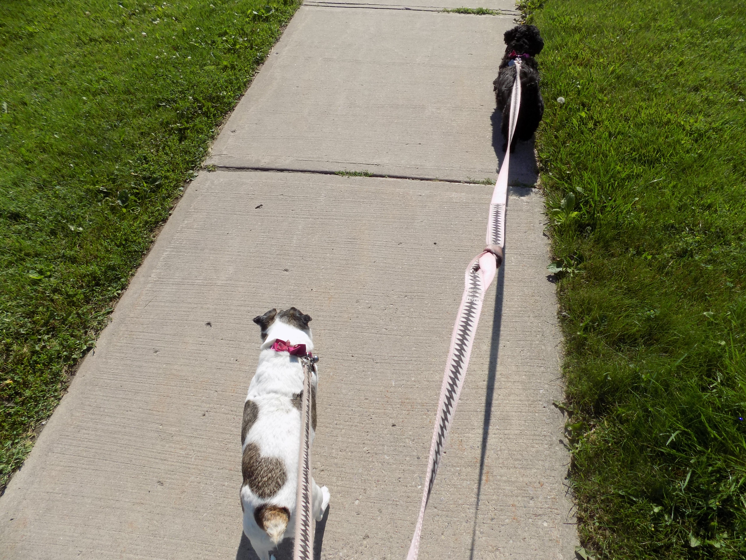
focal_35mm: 23
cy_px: 280
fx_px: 496
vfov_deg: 58.9
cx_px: 373
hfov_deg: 73.9
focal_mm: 4
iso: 80
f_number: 3.1
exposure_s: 1/1250
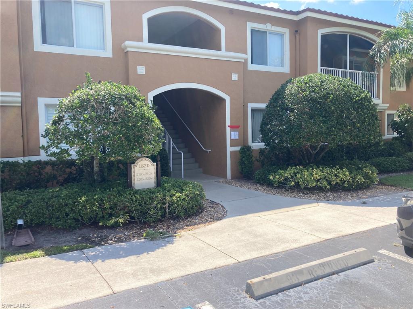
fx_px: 334
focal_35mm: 28
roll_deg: +0.7
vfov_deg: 49.7
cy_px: 154
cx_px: 206
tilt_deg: -4.2
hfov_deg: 63.4
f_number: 1.8
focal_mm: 3.99
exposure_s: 1/759
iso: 20
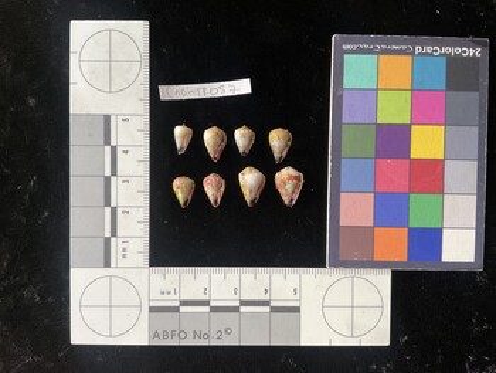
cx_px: 248
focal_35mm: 29
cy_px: 186
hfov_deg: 61.6
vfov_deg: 48.3
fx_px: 416
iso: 125
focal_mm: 3
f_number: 1.8
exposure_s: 1/60
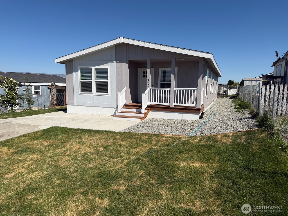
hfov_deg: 71.6
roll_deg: -0.8
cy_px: 108
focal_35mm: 24
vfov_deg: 56.8
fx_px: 200
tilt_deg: -6.3
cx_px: 144
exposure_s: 1/8130
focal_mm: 6.76
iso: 80
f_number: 1.78
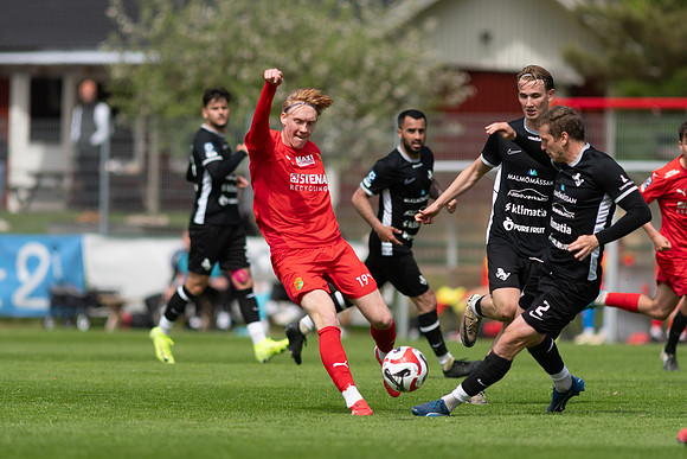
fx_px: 8589
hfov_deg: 4.6
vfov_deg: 3.1
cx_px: 344
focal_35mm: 450
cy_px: 230
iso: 100
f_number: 3.2
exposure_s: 1/2000
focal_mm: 300
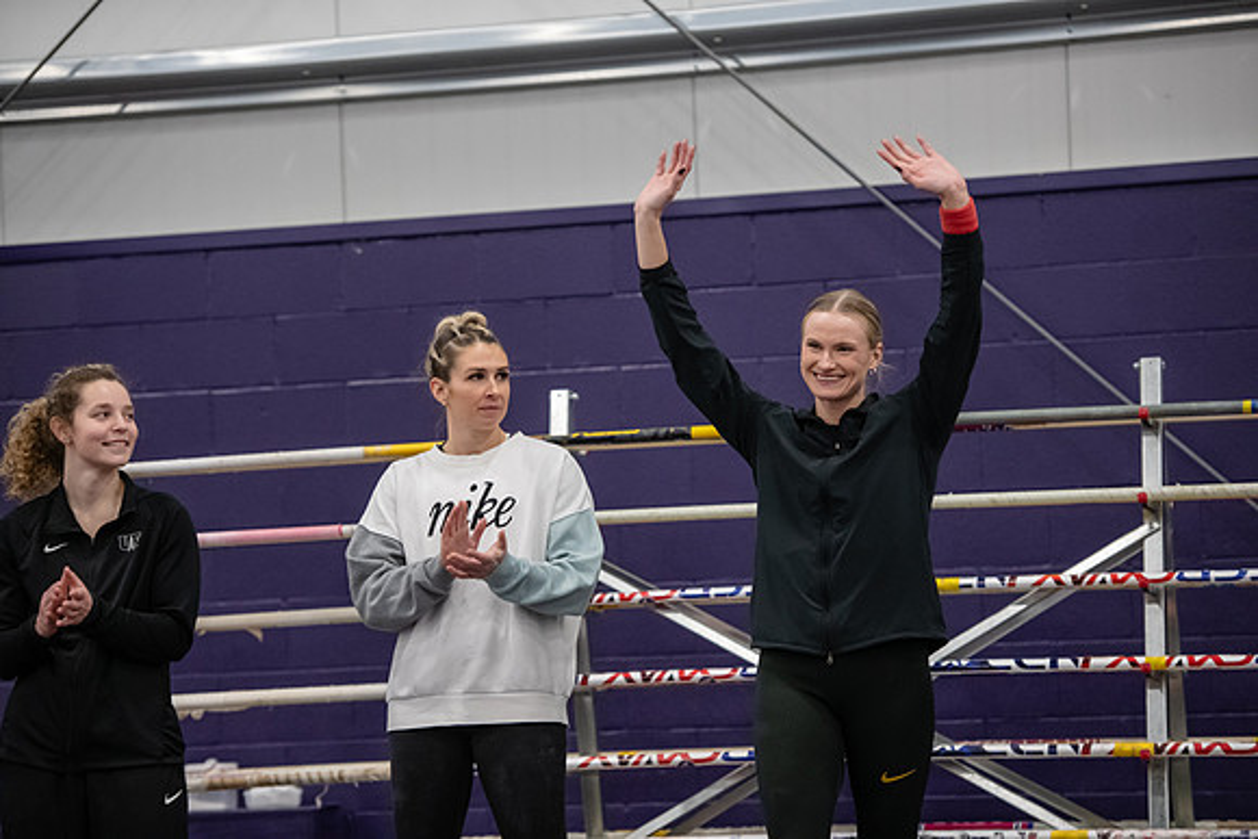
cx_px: 629
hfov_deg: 15.8
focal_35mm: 130
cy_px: 420
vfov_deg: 10.6
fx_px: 4544
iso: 4000
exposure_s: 1/320
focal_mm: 130
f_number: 2.8
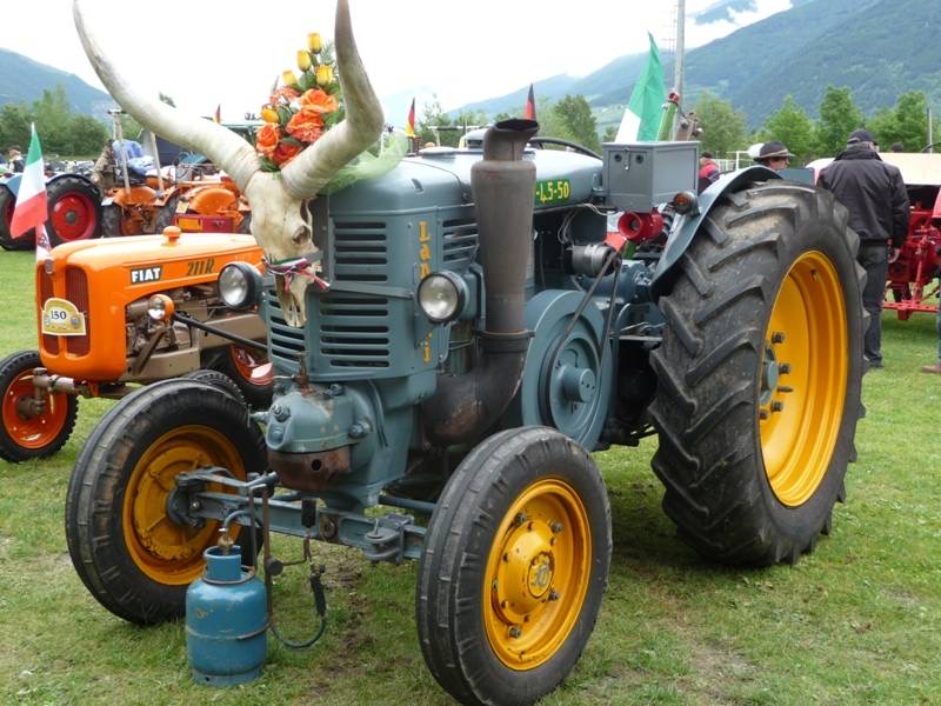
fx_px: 1359
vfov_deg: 29.1
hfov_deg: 38.2
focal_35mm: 50
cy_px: 353
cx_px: 470
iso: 100
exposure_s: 1/100
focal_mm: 8.5
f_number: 4.2
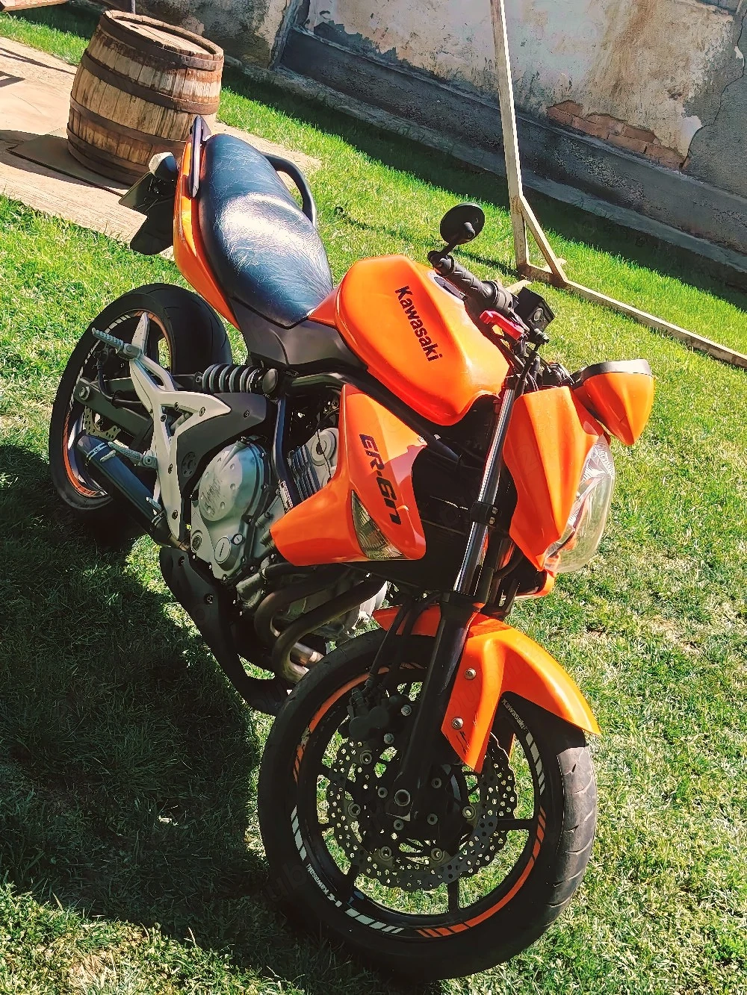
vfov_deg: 35.5
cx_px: 374
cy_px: 498
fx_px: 1553
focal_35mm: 54
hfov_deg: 27.0
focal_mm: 5.25
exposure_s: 1/455
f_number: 1.75
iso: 100
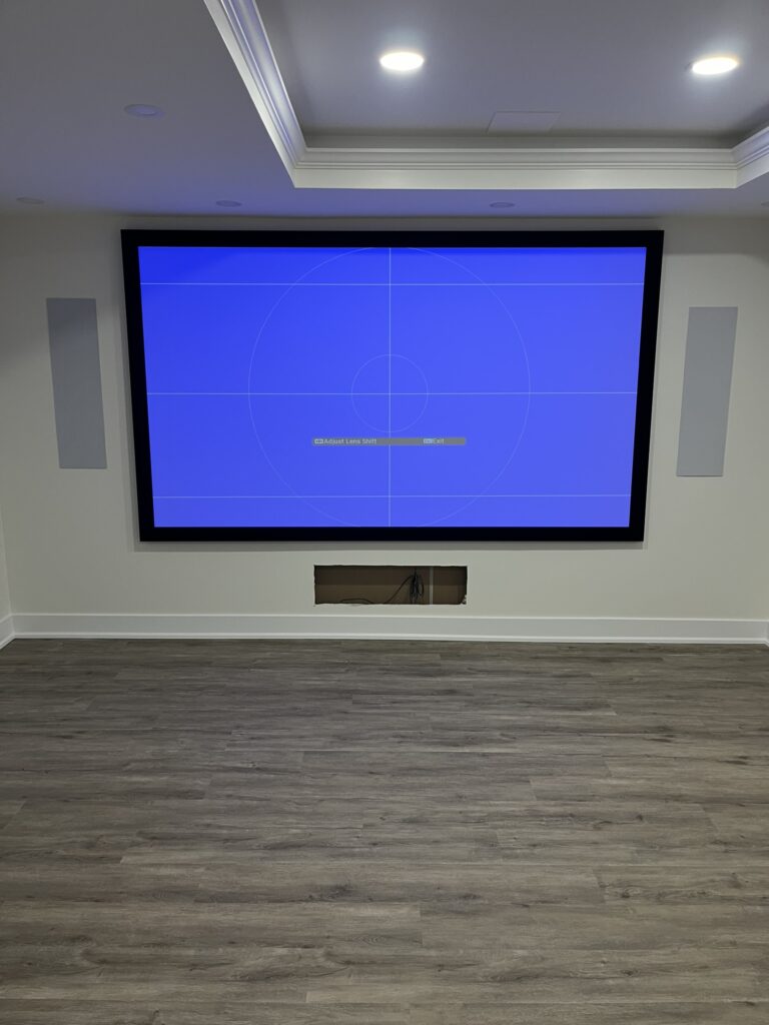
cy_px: 512
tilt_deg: -10.8
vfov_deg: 67.3
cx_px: 384
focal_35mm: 26
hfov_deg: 53.1
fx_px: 770
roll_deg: -0.3
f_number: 1.6
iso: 100
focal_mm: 5.1
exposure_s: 1/60
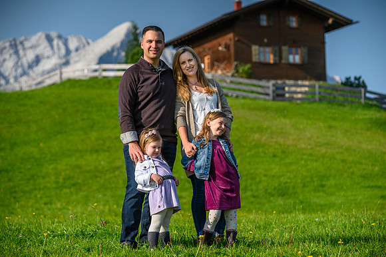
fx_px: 1286
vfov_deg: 11.4
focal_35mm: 120
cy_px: 128
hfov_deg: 17.1
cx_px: 193
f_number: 5
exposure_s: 1/400
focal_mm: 120
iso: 200
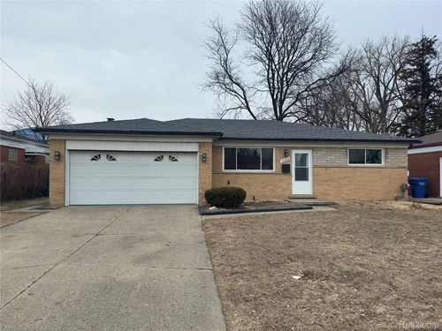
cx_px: 221
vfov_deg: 56.8
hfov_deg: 71.6
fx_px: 306
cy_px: 166
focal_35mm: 24
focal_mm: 6.86
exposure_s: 1/1965
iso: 80
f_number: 1.78
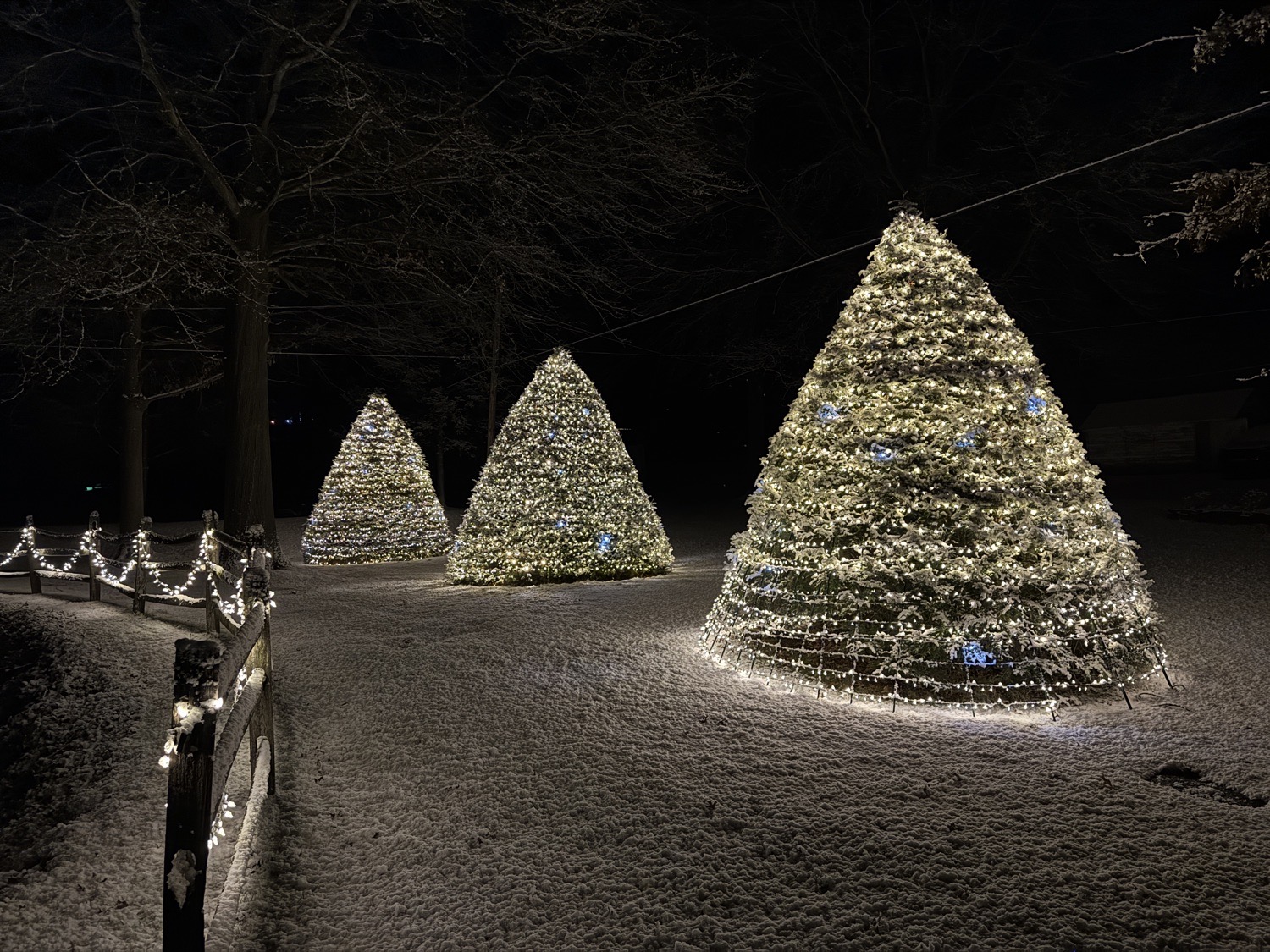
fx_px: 881
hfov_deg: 71.6
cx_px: 635
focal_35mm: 24
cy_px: 476
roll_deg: +2.2
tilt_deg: -0.4
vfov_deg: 56.8
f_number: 1.78
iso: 800
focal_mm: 6.76
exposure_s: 1/40
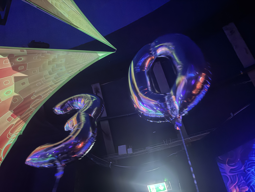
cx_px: 128
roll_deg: +4.9
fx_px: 177
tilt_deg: +39.8
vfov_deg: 56.8
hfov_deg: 71.6
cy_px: 96
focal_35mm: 24
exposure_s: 1/19
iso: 1600
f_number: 1.78
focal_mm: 6.76
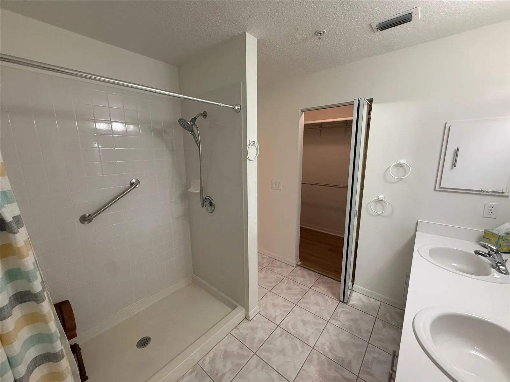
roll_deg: +1.4
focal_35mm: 14
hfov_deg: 102.1
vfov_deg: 85.7
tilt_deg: -11.1
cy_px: 191
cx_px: 255
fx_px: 206
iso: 320
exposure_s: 1/120
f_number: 2.2
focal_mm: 2.22
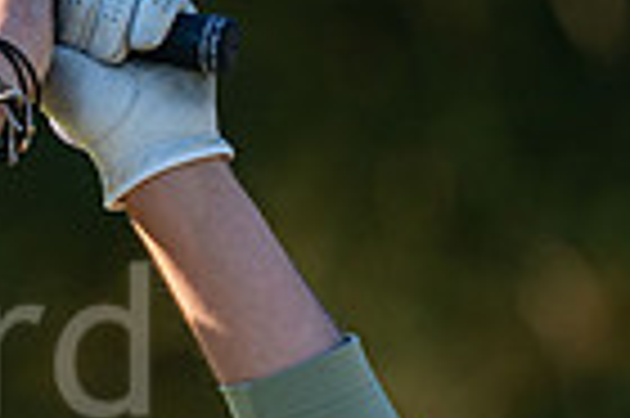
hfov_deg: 1.7
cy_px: 384
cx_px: -423
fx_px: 21797
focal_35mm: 1247
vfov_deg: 1.1
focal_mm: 300
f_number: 4.5
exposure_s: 1/800
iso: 250
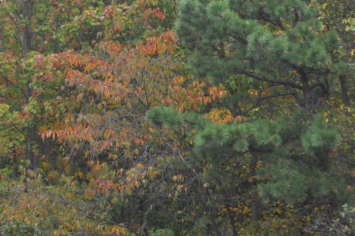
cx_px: 141
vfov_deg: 13.8
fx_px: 965
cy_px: 25
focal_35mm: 98
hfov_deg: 20.8
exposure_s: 1/200
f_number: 5.6
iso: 200
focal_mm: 36
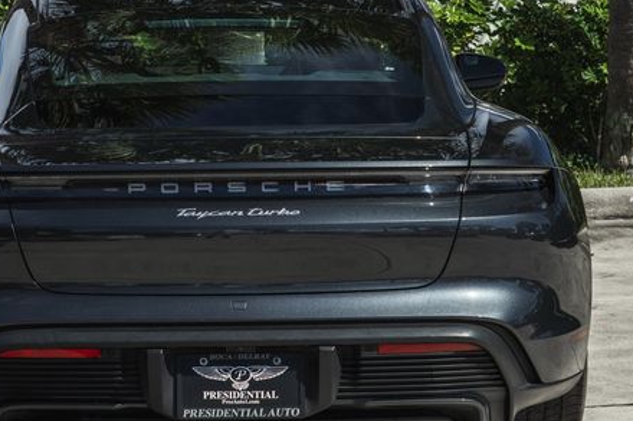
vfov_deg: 10.5
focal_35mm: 131
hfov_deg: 15.6
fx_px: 2302
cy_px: 168
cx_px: 239
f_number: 8
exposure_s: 1/100
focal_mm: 57
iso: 100
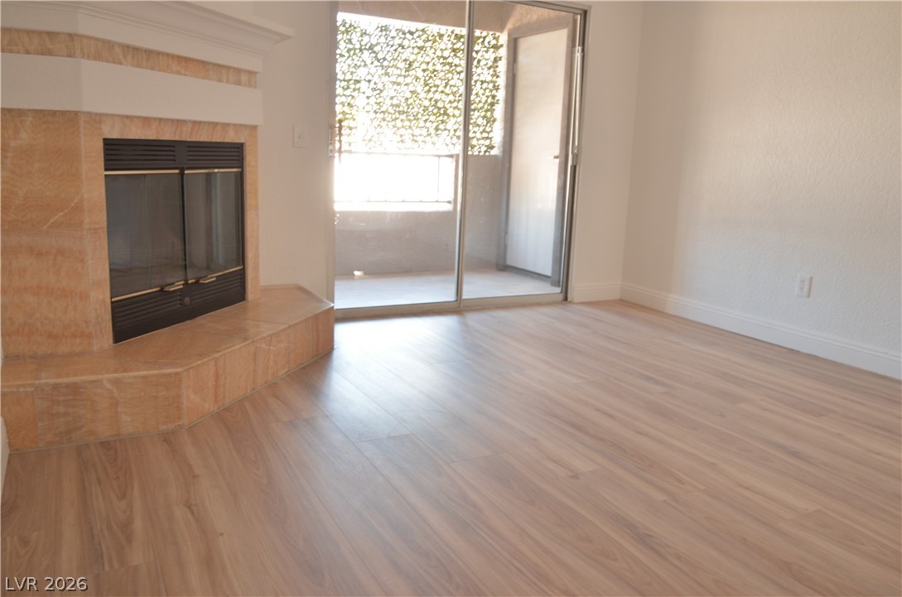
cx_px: 451
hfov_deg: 67.5
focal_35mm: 27
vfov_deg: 47.7
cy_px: 298
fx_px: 675
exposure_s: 1/30
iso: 360
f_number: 3.5
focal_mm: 18
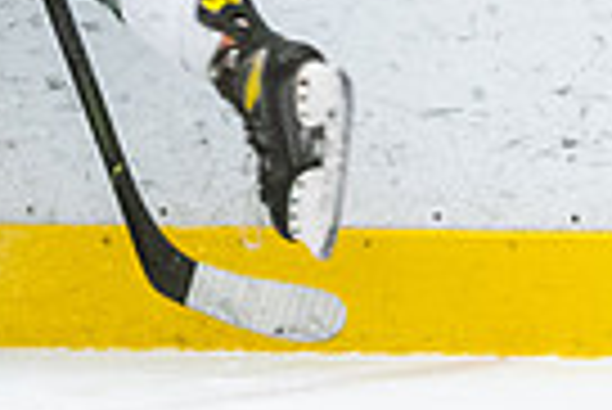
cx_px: -378
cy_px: -490
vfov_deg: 1.2
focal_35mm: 1176
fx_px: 20013
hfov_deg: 1.7
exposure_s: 1/640
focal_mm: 112
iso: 2200
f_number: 2.8
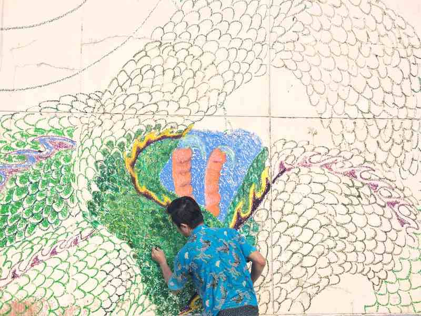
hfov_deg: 61.7
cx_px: 210
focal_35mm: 29
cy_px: 158
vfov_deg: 48.2
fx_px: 353
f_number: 2.2
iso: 32
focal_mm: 4.15
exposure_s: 1/760
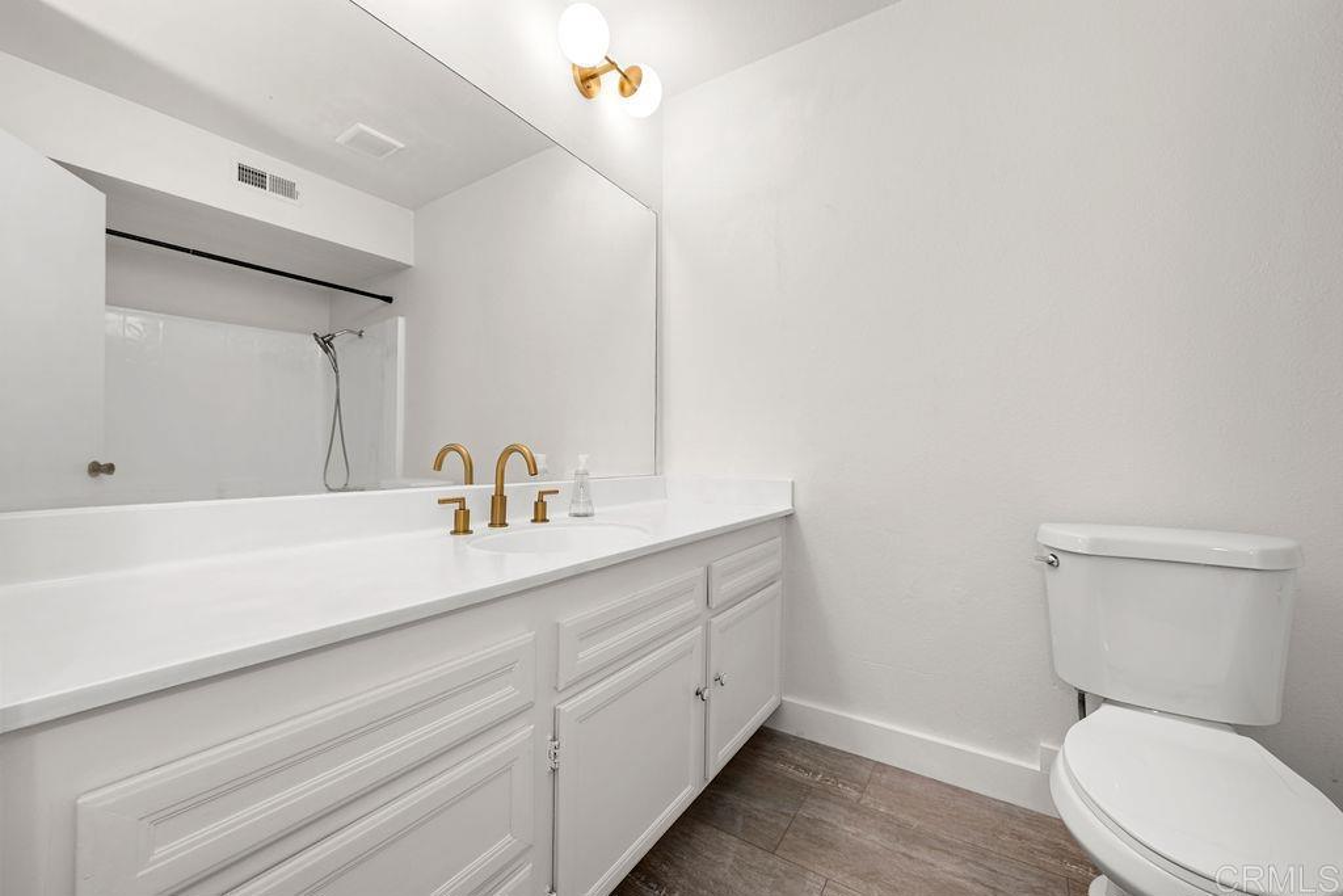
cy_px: 448
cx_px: 672
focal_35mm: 14
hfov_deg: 104.2
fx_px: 522
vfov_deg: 81.2
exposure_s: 1/4
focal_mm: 14
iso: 100
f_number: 6.3
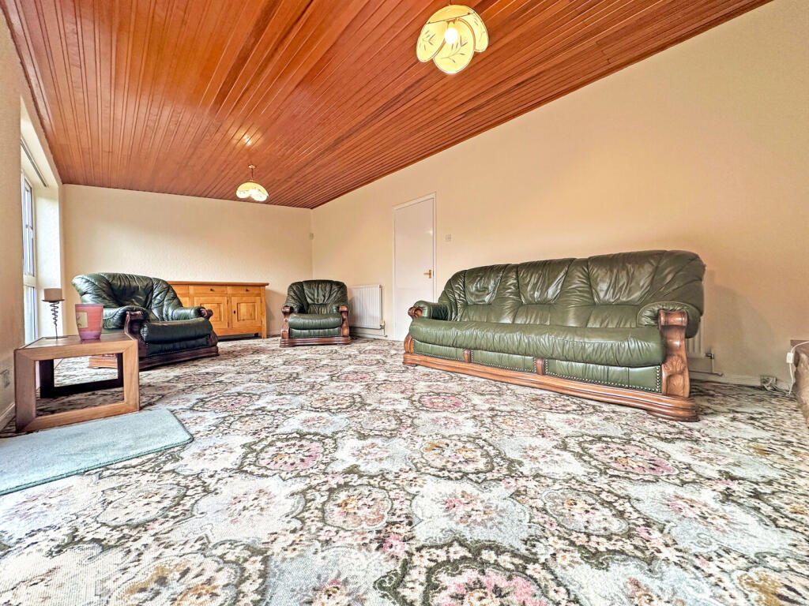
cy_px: 303
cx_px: 404
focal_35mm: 14
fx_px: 327
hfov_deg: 102.1
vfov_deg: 85.7
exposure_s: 1/99
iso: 125
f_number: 2.2
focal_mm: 2.22
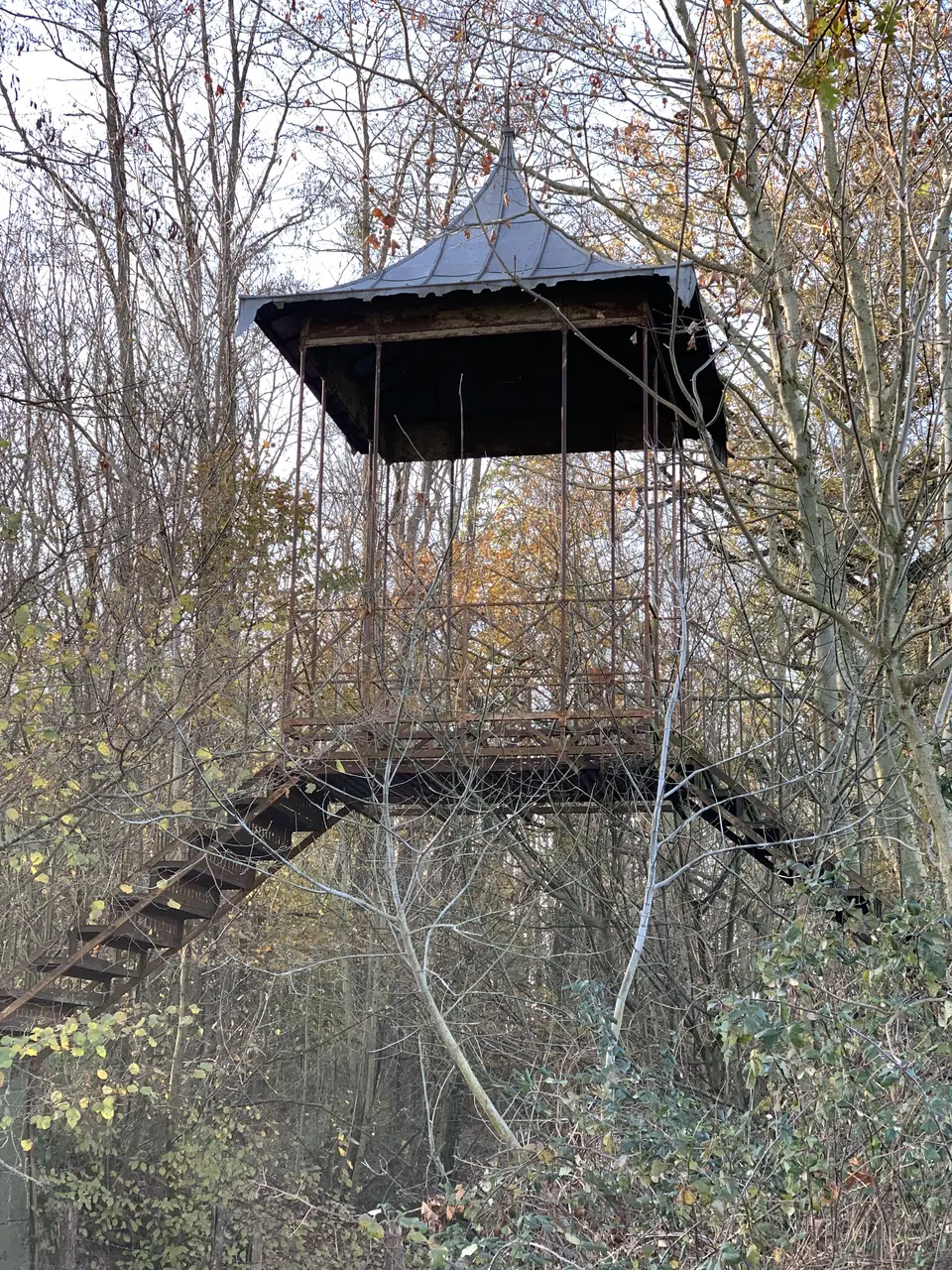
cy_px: 635
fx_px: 1907
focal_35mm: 52
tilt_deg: +15.0
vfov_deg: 36.8
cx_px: 476
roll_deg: -0.4
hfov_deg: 28.0
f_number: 2.4
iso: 64
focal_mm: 6
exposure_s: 1/122
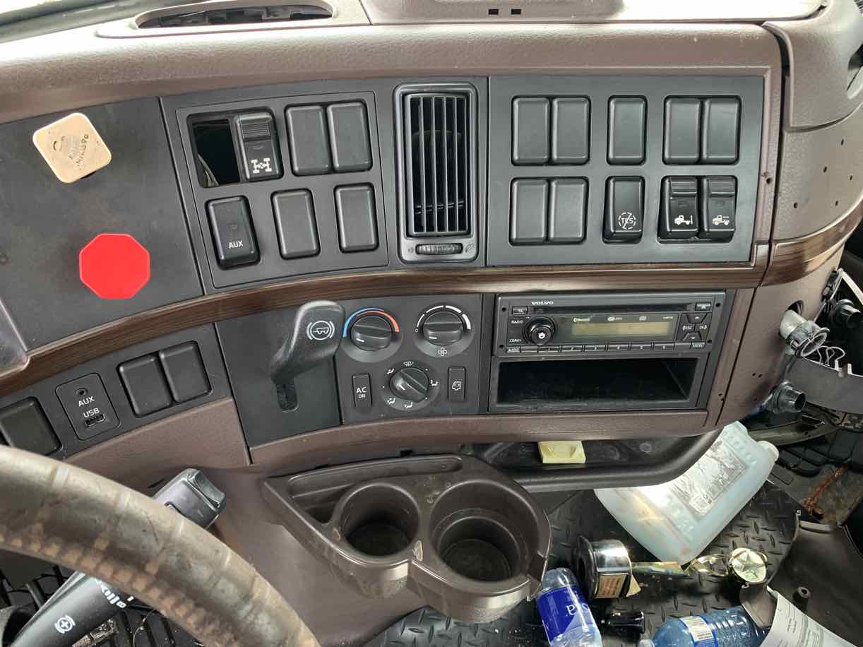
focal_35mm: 26
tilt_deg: -40.4
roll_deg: -1.2
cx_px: 432
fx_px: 648
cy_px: 324
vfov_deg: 53.0
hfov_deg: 67.3
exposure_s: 1/112
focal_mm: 4.25
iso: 100
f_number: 1.8
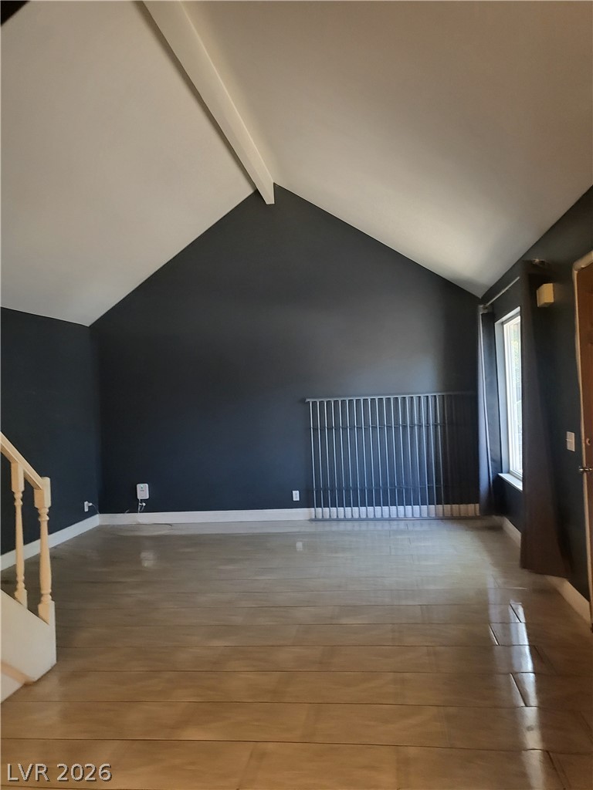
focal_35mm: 26
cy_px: 395
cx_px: 296
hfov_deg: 53.1
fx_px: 594
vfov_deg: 67.3
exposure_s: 1/24
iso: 640
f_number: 1.8
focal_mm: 4.25
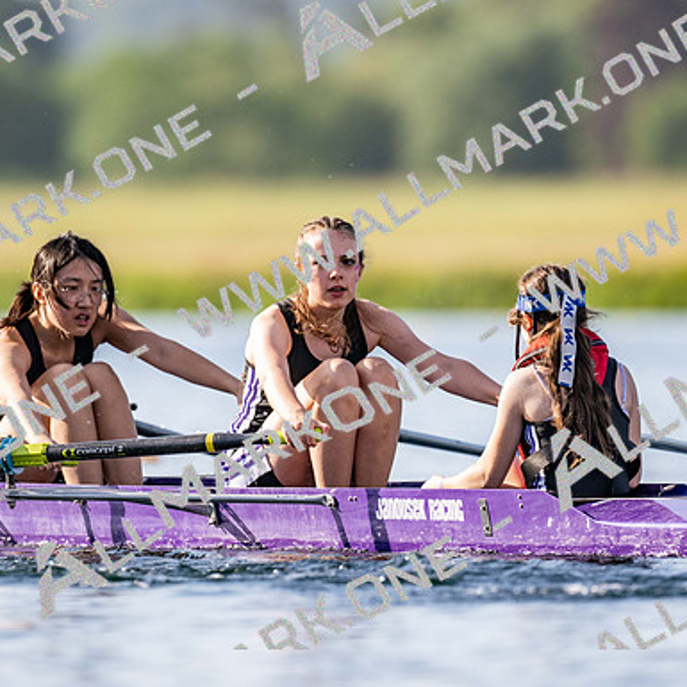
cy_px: 344
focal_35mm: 769
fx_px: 17267
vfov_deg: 2.3
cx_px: 398
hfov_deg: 2.3
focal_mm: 600
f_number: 5.6
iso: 800
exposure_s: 1/2500
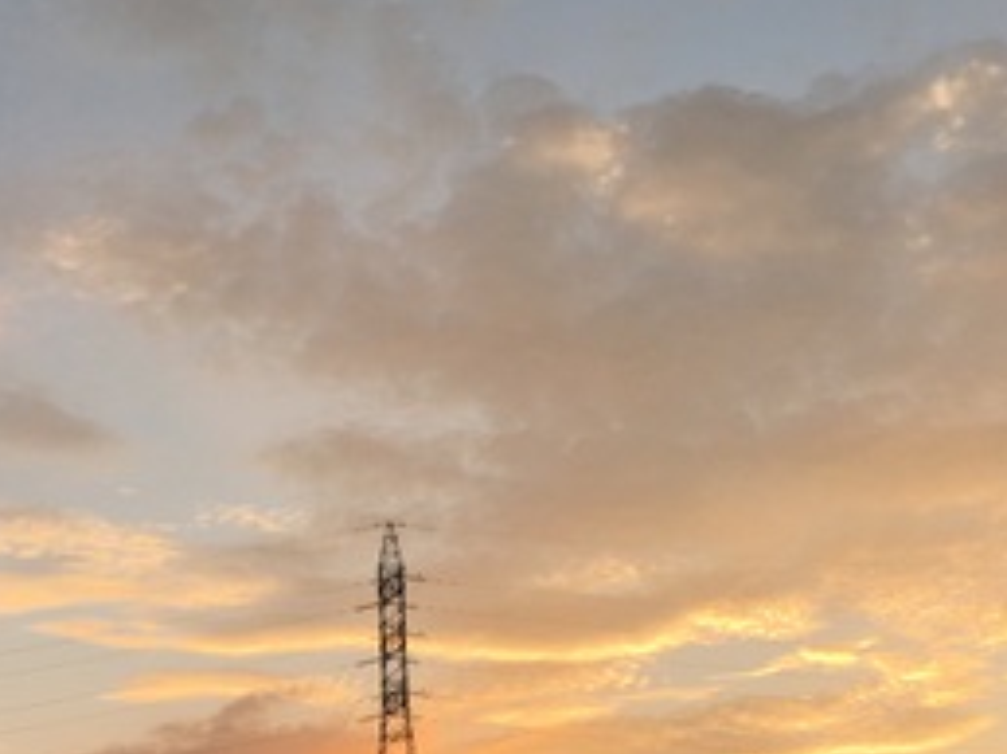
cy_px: 652
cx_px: 343
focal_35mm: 72
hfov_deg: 26.9
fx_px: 2093
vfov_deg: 20.1
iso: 25
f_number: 2.2
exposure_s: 1/490
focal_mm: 4.15
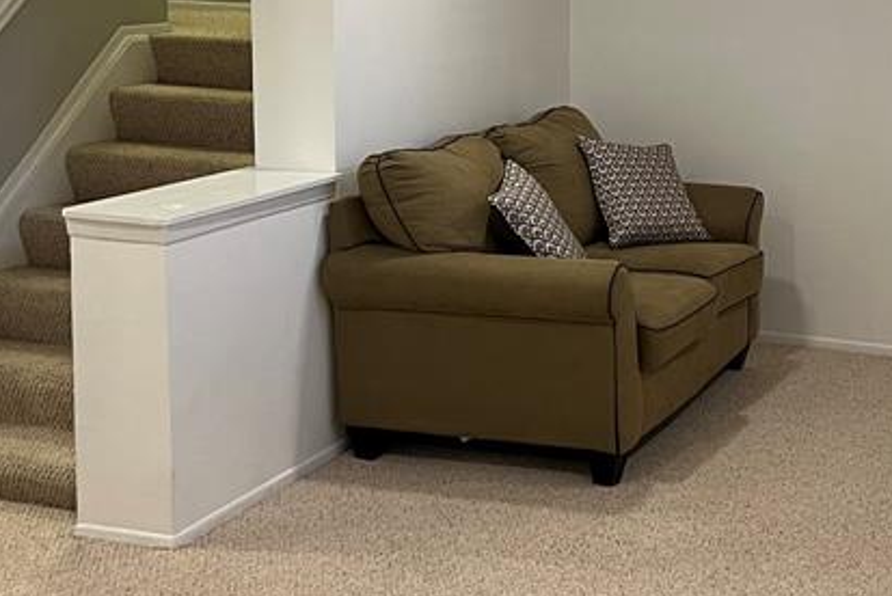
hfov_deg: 29.7
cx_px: 641
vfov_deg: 20.2
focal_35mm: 67
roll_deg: -1.0
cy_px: 155
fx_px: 1661
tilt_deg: -8.5
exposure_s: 1/60
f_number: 1.5
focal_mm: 5.7
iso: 200
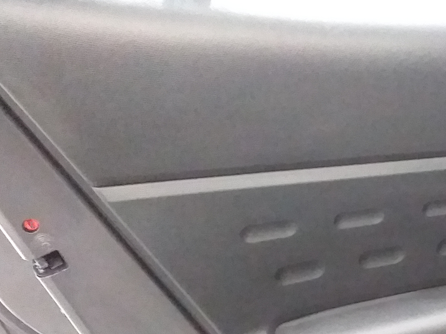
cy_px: 294
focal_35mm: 57
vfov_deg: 25.0
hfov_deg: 31.3
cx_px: 443
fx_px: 735
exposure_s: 1/17
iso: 1000
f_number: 1.9
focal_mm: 2.91
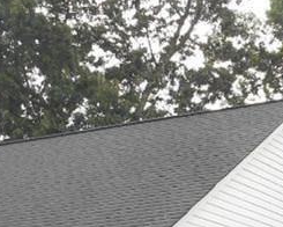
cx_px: 300
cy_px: 340
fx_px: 888
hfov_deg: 17.6
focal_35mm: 106
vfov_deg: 13.7
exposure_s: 1/80
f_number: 3.4
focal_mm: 4.7
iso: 80
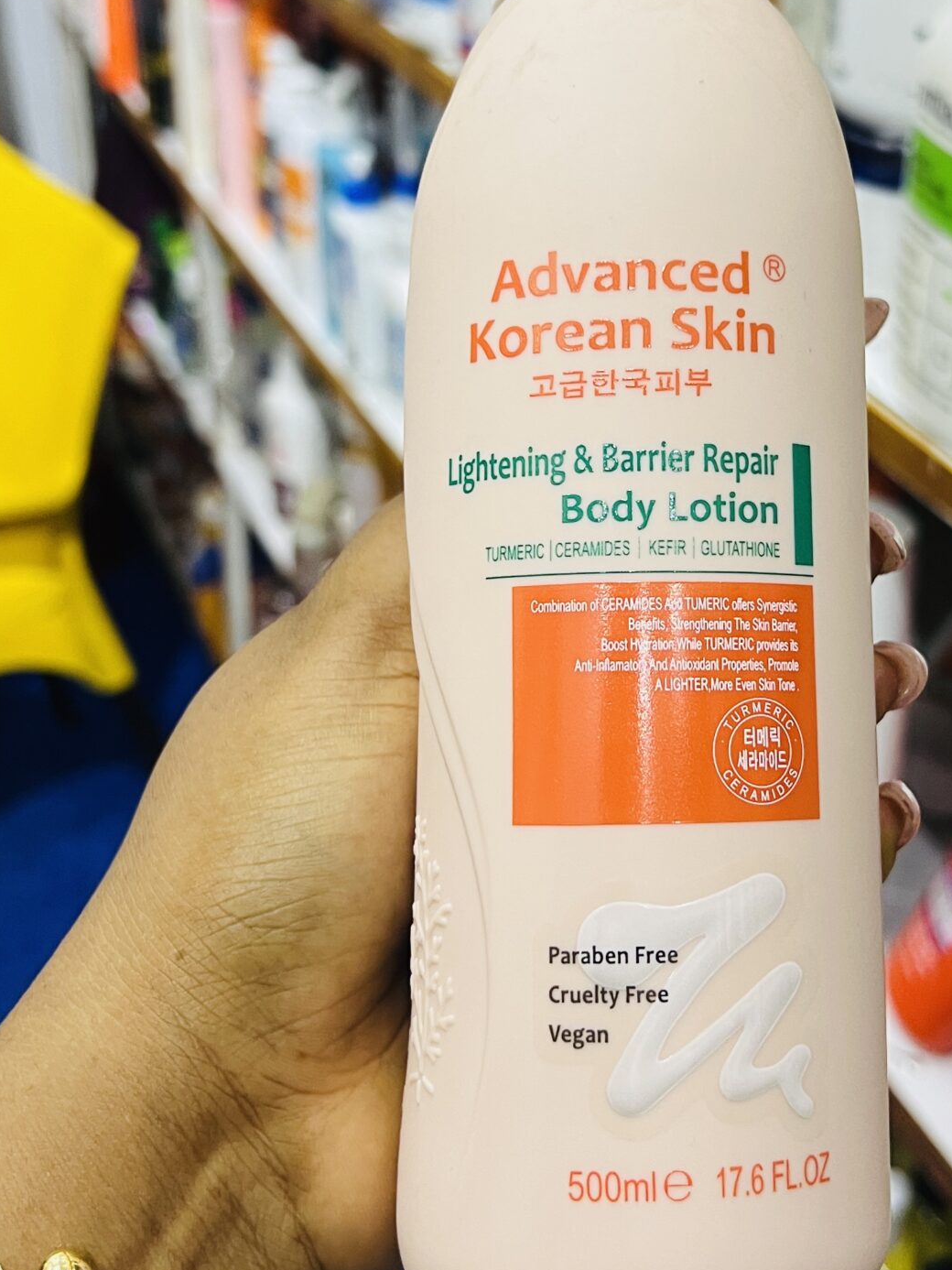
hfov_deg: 30.1
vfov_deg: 39.3
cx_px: 612
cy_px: 456
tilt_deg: -29.1
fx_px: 1760
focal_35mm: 48
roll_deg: -0.3
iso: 125
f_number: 1.5
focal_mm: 5.7
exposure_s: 1/50
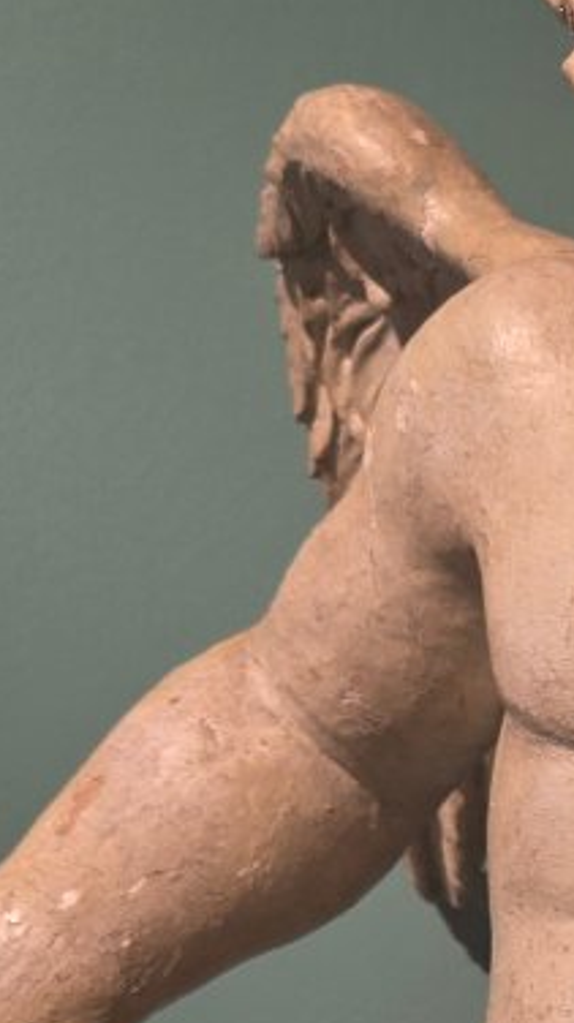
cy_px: 1042
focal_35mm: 80
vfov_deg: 25.2
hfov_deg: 13.5
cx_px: 1039
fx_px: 2169
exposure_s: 1/100
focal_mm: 5.4
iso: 80
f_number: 1.8
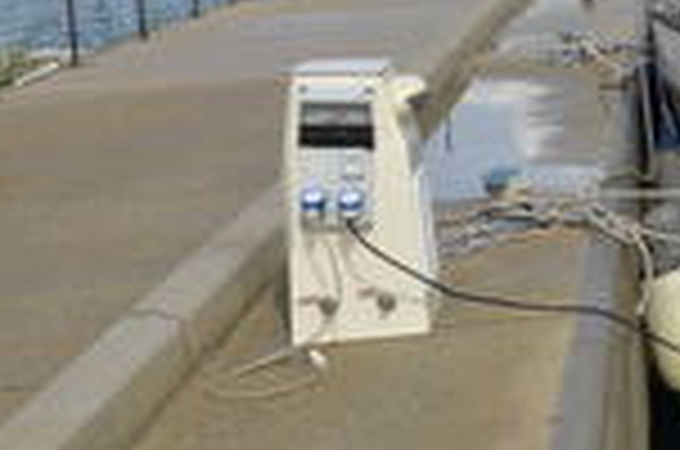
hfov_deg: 17.4
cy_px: -43
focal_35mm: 109
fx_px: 2055
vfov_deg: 12.3
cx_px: 943
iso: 100
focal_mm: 24
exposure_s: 1/320
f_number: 8
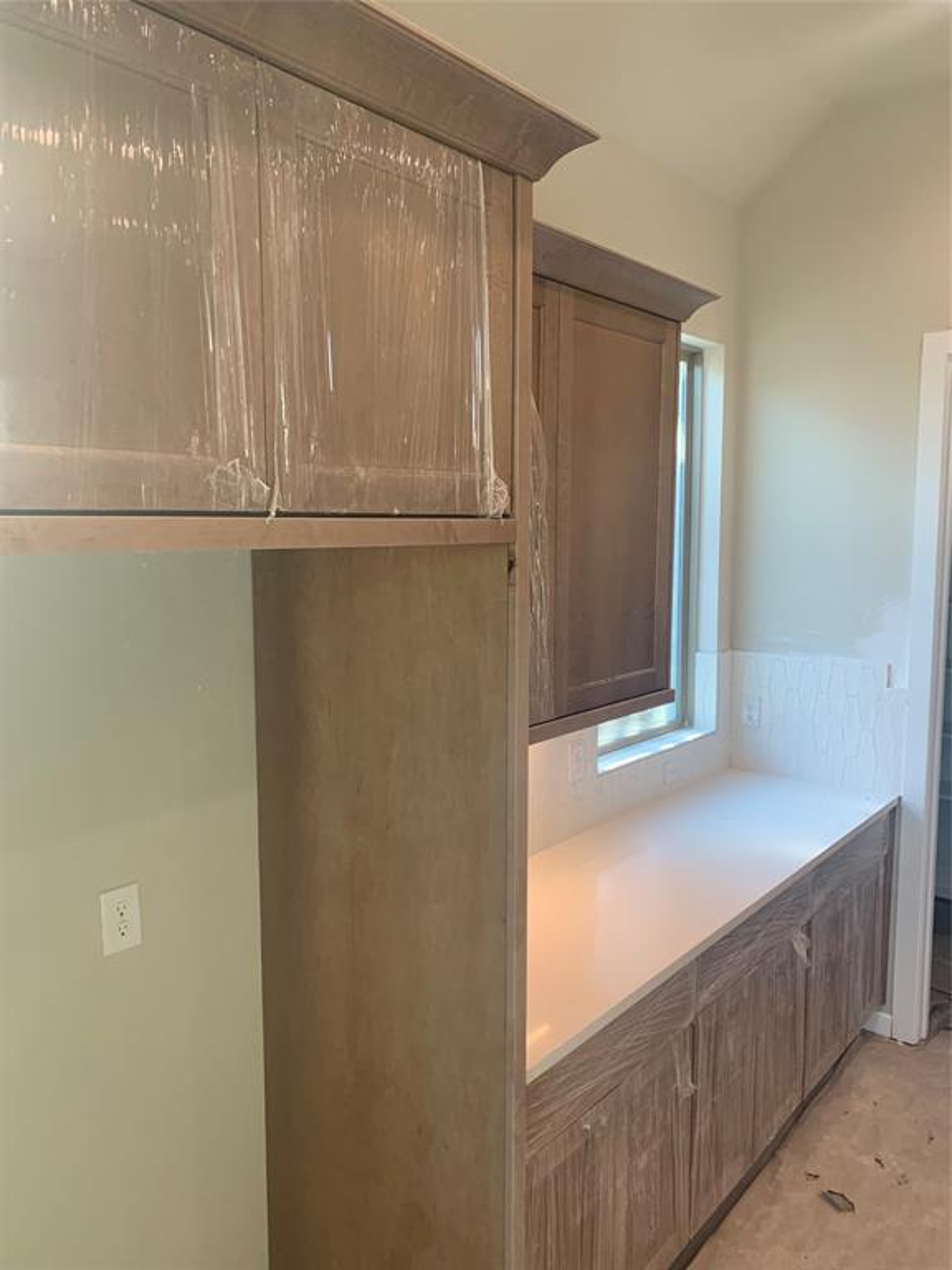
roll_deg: -0.9
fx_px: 953
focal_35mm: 26
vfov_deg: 67.3
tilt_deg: -5.2
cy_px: 635
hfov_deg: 53.1
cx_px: 476
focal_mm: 4.25
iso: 80
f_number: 1.8
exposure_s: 1/120
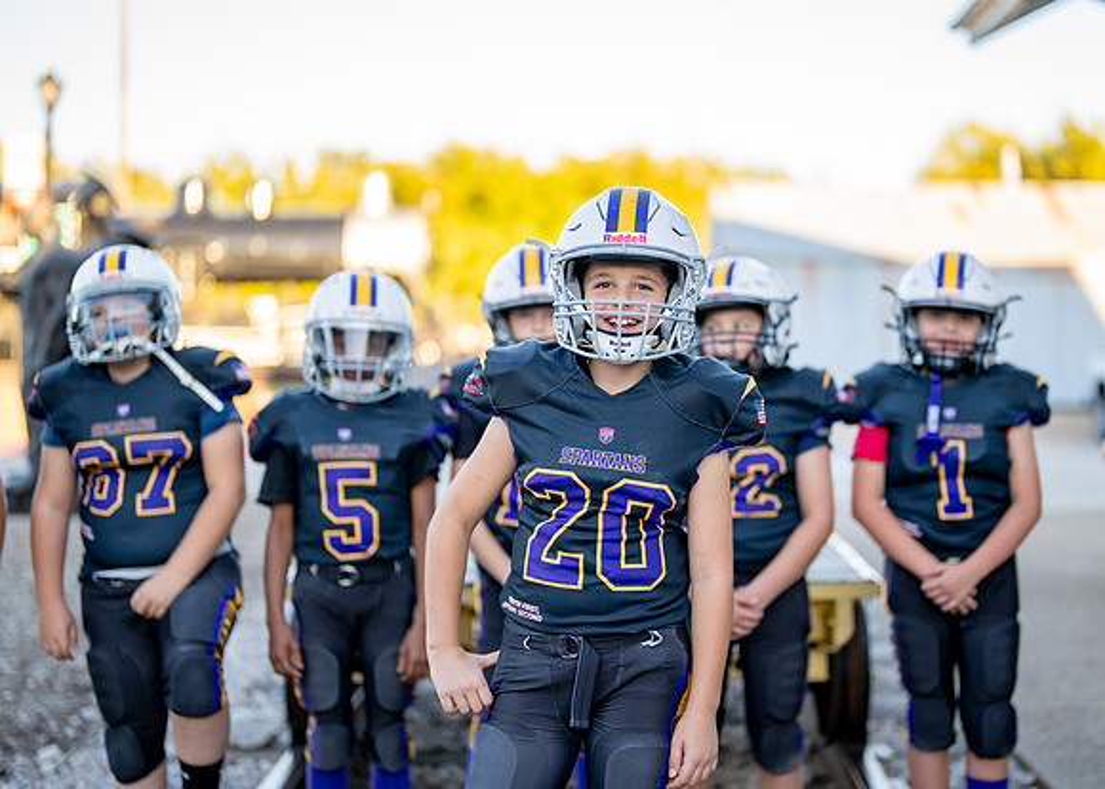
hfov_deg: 32.5
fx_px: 1891
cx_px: 641
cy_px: 403
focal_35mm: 60
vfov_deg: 23.6
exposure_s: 1/800
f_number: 1.2
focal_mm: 50
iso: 125
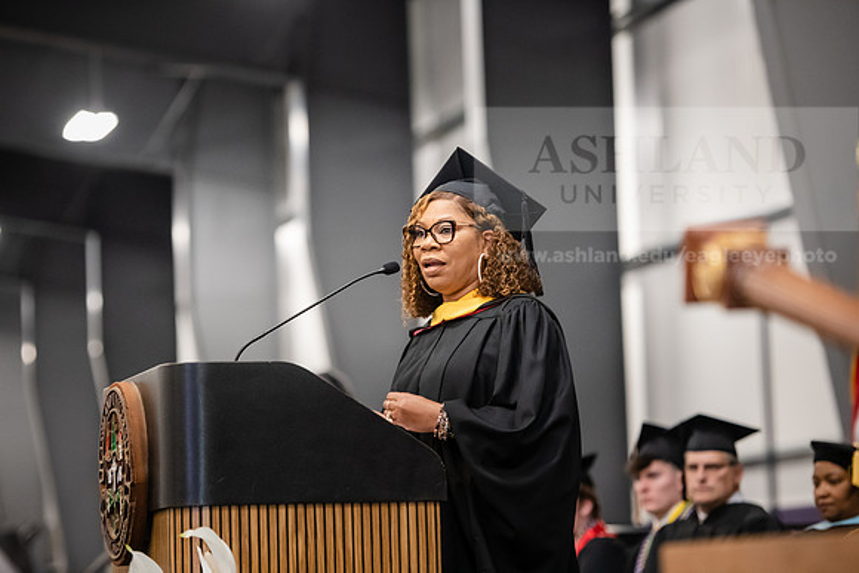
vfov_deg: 10.2
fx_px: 3222
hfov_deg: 15.2
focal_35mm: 135
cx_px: 430
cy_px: 286
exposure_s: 1/200
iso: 3200
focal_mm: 135
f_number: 3.2
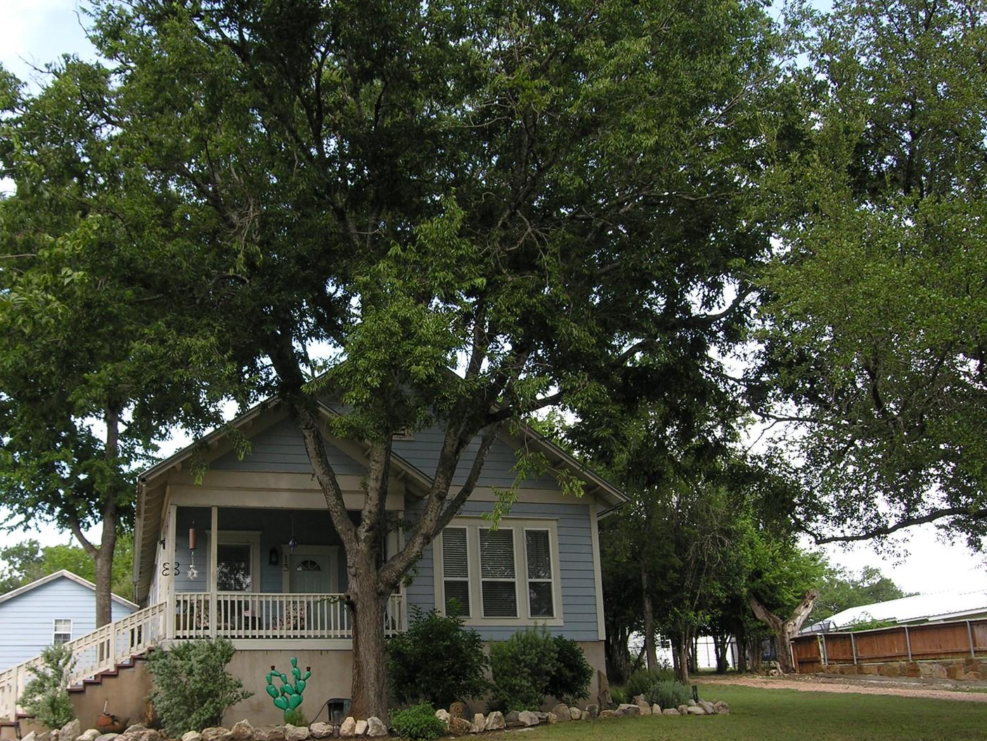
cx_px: 378
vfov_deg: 40.2
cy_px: 499
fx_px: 998
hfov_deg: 52.1
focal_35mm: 35
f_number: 4.1
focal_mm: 6.1
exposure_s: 1/100
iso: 50
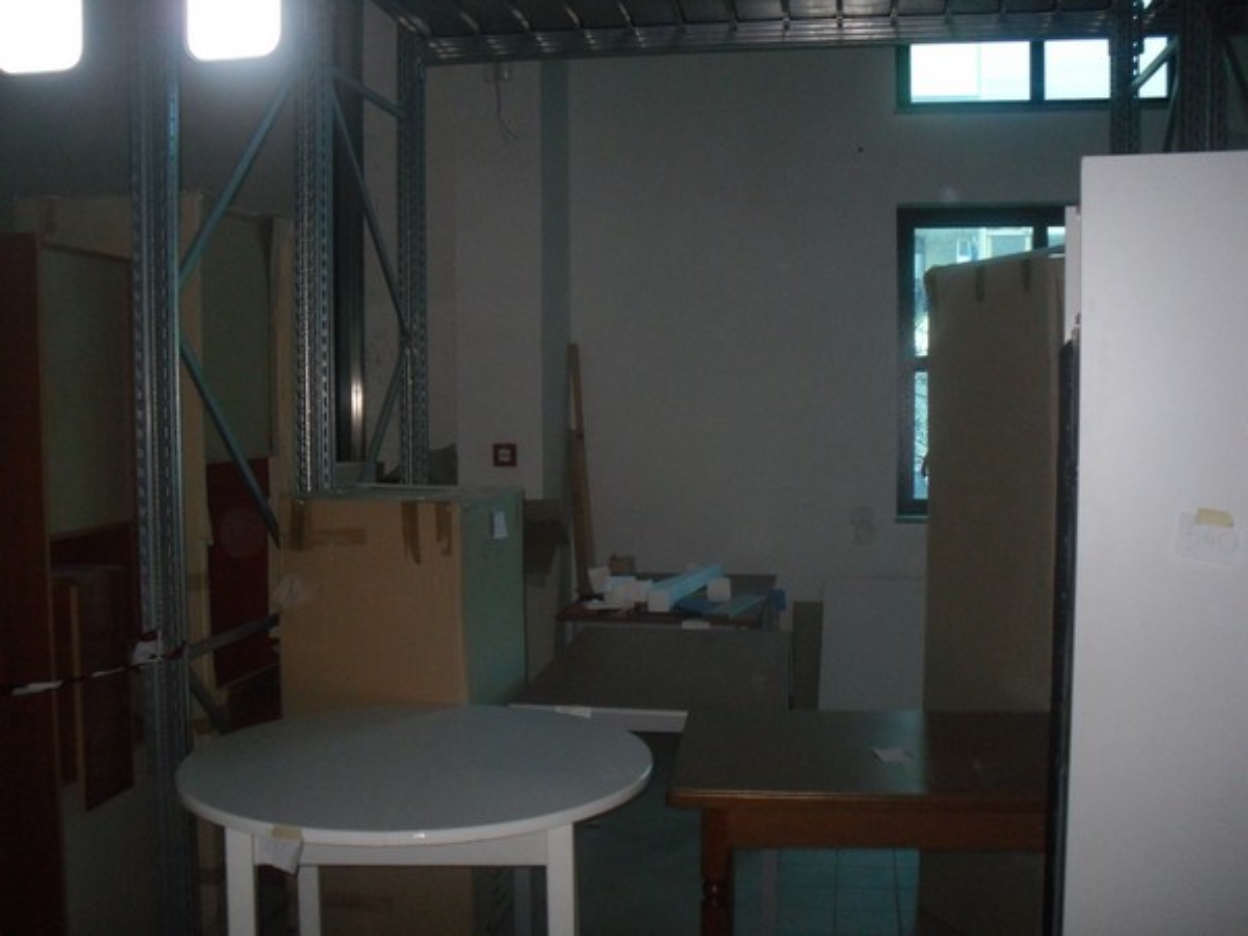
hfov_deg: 52.6
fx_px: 1262
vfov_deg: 40.7
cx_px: 624
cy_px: 468
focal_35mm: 35
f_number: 7.6
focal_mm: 6.3
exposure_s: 1/45
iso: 400
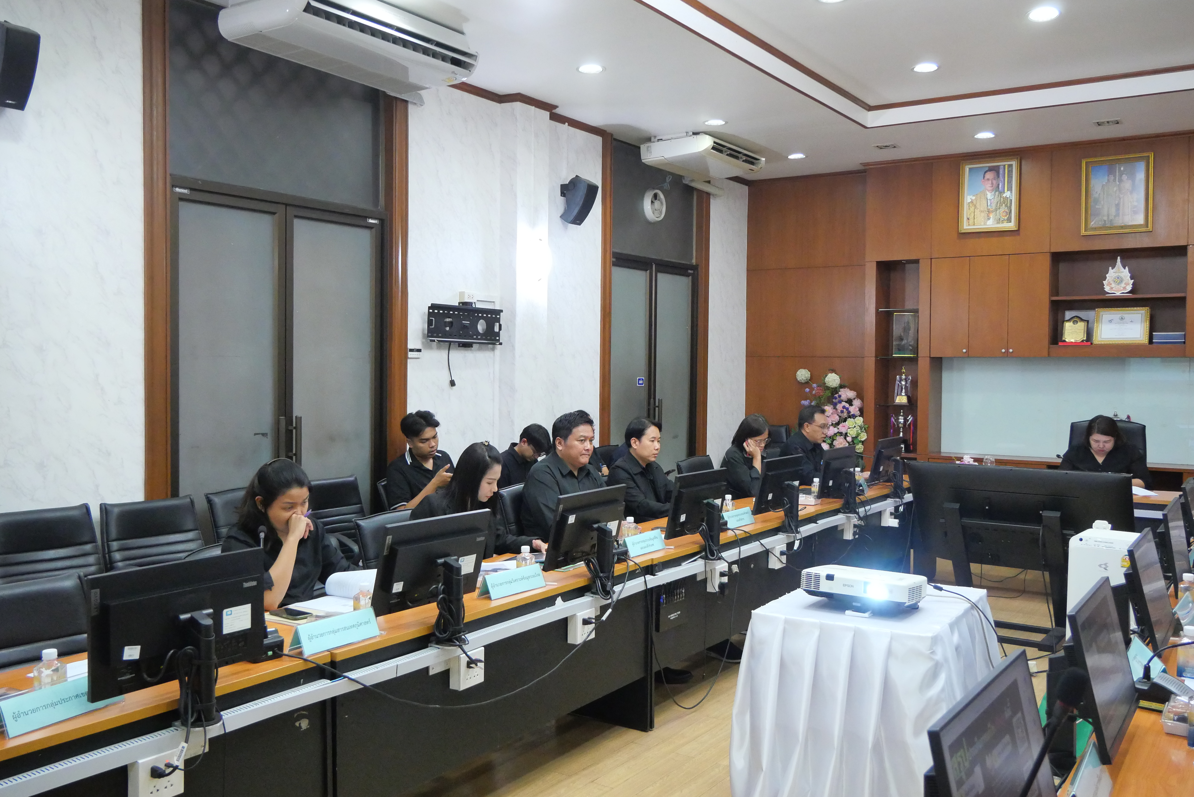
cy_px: 398
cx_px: 597
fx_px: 1029
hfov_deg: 60.3
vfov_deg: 42.4
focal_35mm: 31
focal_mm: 15
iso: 3200
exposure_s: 1/80
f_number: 4.5
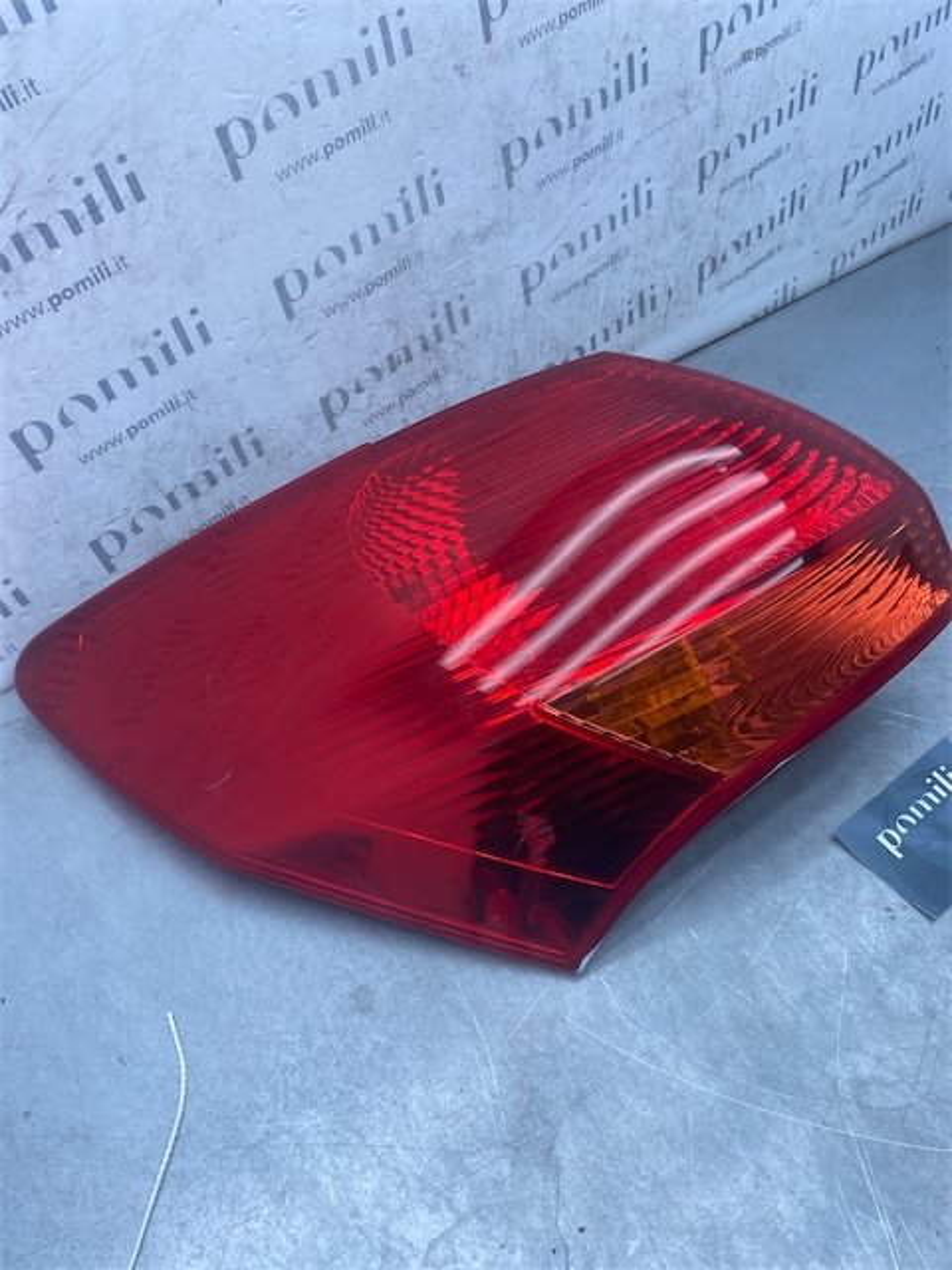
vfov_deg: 67.3
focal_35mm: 26
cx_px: 476
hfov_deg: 53.1
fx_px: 953
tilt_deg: -45.4
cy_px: 635
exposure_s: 1/591
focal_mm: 4.25
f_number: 1.8
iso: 32
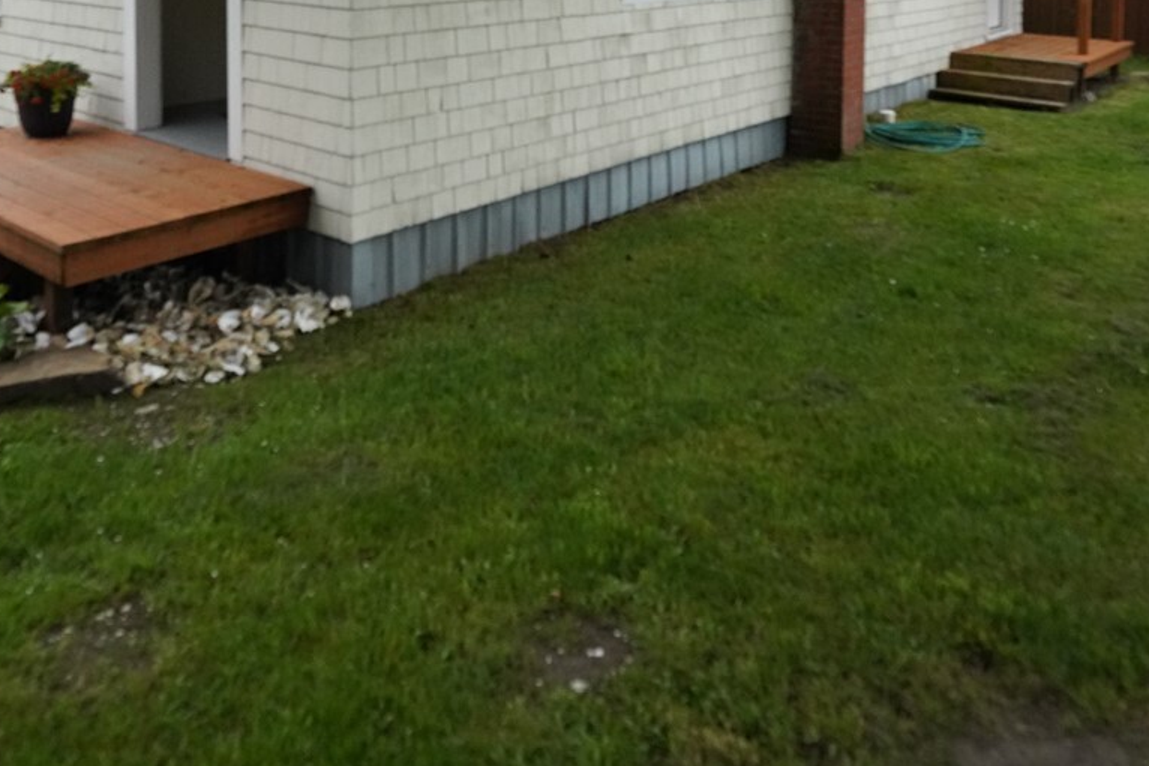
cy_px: -47
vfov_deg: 36.7
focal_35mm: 31
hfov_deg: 60.0
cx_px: 482
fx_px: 990
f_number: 4
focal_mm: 14
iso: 3200
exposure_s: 1/8000
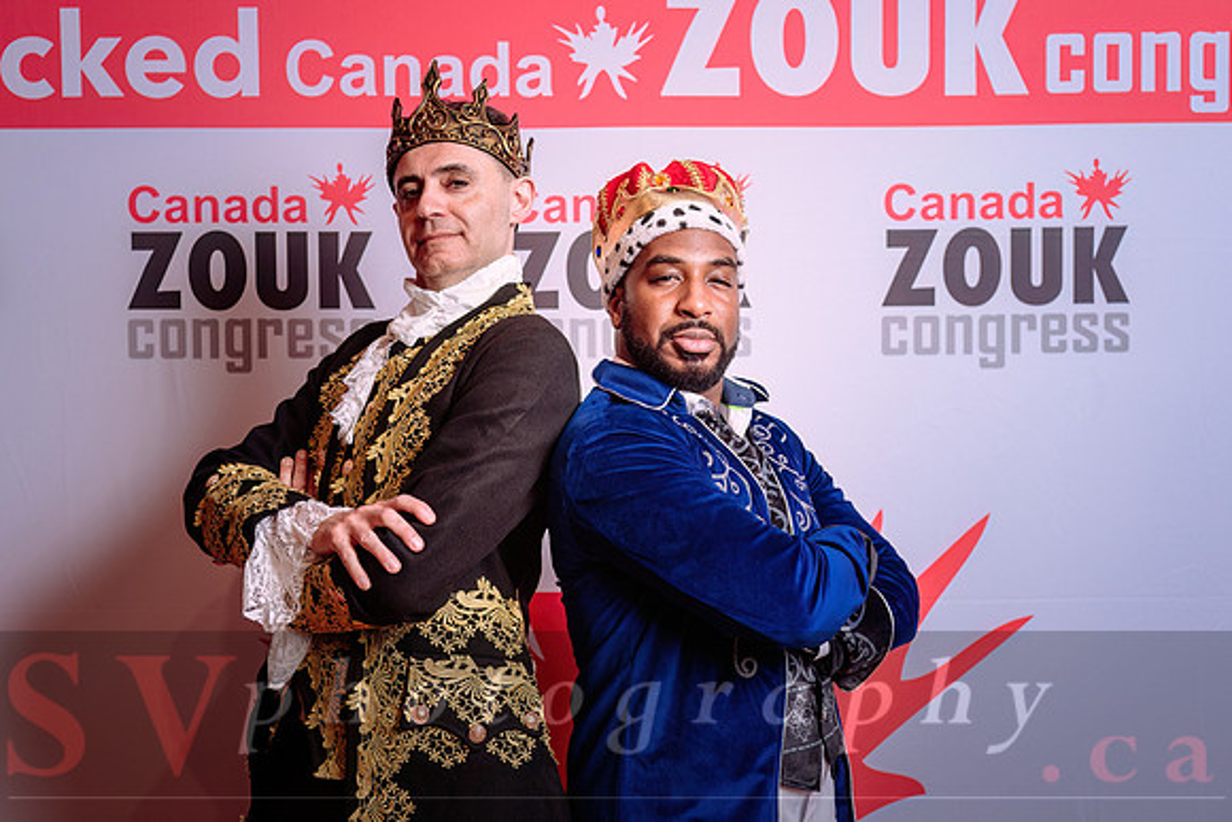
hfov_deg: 35.2
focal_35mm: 57
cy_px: 411
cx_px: 616
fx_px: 1944
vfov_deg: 23.9
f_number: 4.5
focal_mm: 55
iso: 200
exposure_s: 1/160
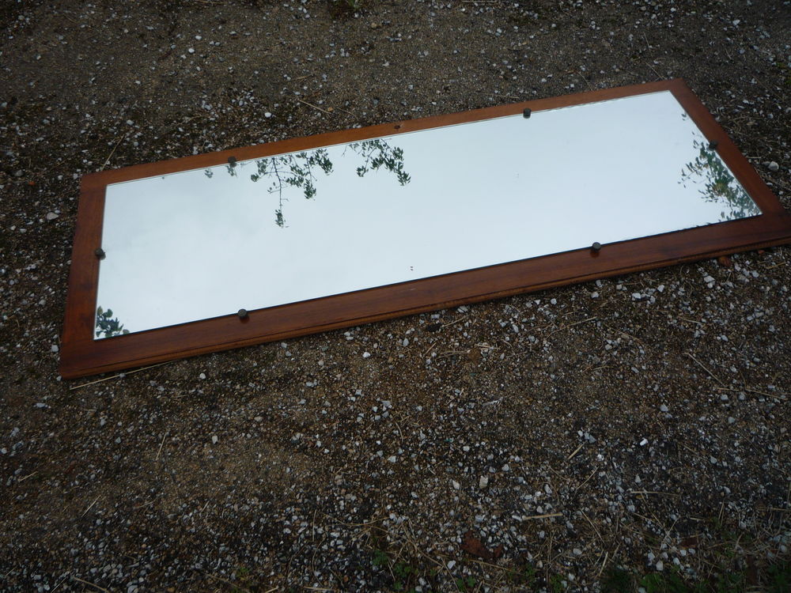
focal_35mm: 30
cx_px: 396
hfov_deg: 60.0
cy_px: 296
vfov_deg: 46.8
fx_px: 686
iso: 100
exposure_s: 1/200
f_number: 4
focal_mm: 5.2
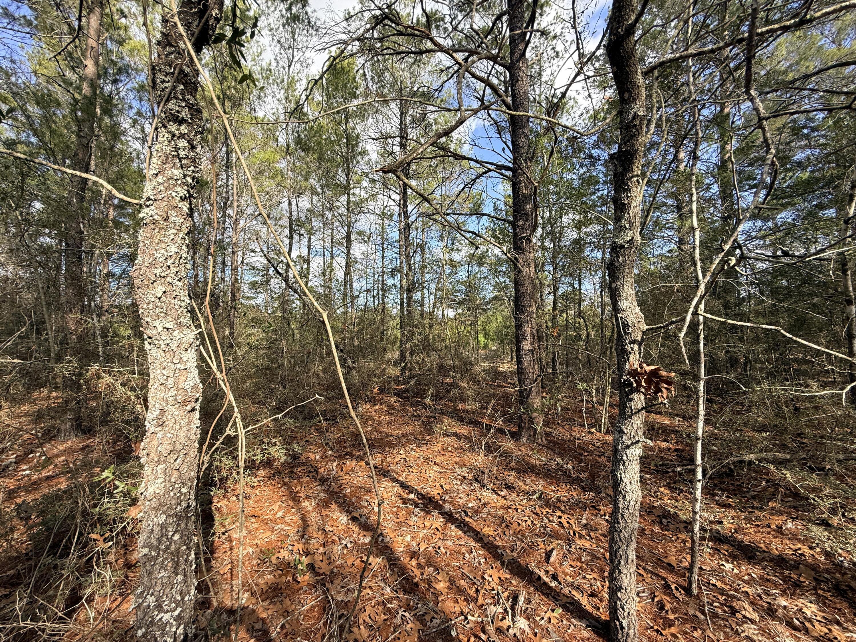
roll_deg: -1.0
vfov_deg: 85.7
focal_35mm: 14
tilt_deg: +1.8
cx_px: 428
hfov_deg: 102.1
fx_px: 346
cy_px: 321
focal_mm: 2.22
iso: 50
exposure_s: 1/514
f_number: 2.2
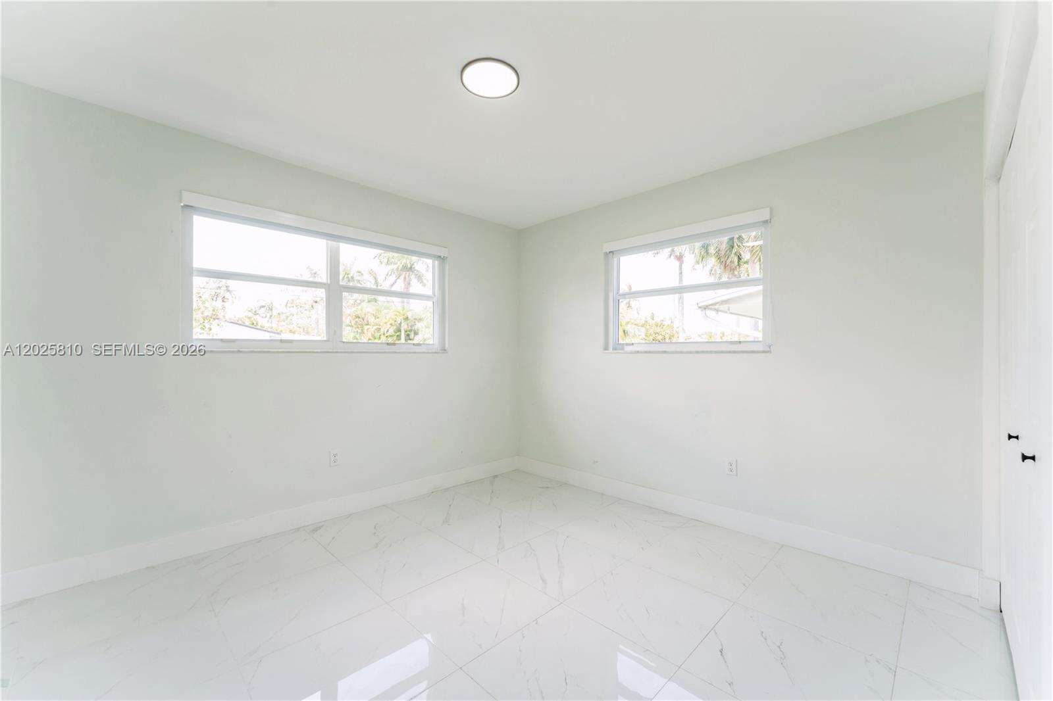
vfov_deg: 81.2
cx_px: 526
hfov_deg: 104.3
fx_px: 409
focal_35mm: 14
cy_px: 350
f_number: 9
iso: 320
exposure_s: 1/10
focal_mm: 14
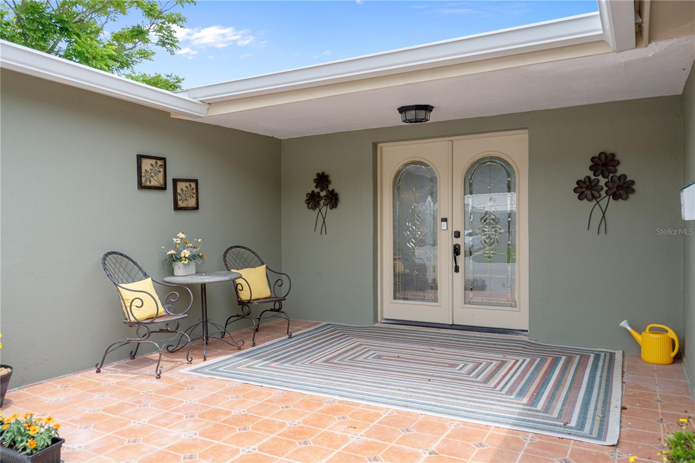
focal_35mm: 26
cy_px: 232
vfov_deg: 49.5
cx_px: 348
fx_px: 502
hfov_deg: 69.4
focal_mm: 26
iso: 320
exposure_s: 1/250
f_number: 9
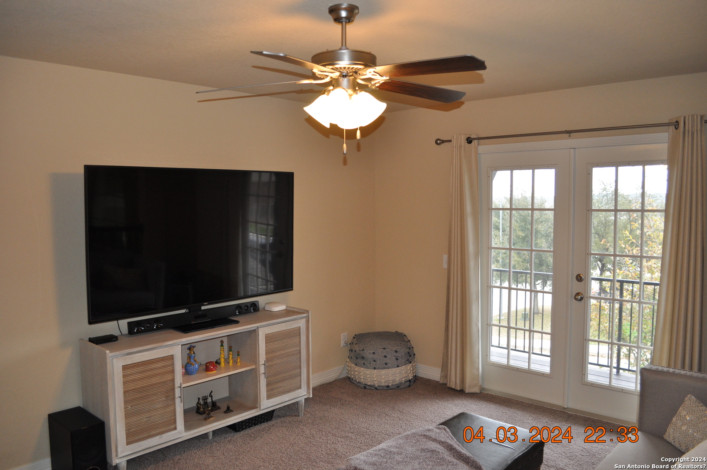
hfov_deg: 67.4
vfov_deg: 47.8
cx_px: 354
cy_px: 235
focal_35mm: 27
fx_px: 530
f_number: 3.5
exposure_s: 1/125
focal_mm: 18
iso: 640
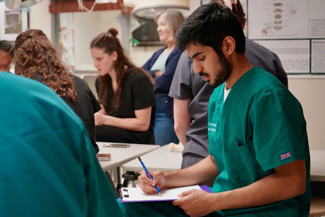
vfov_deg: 19.5
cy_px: 108
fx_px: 632
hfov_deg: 28.8
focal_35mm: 70
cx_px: 162
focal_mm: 70
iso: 8000
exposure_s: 1/160
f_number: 5.6
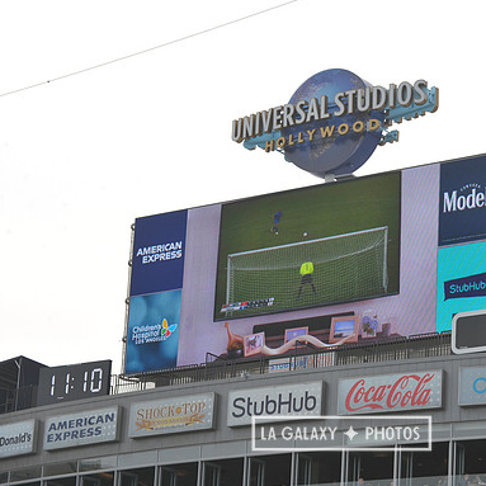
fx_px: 2001
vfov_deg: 13.8
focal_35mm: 126
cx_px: 341
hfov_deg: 13.8
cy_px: 242
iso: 200
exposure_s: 1/400
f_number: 10
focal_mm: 98
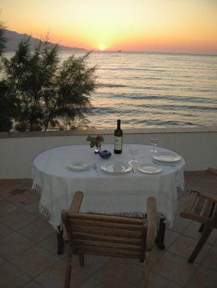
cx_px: 108
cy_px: 144
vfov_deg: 52.6
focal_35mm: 35
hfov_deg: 40.7
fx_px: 292
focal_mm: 5.8
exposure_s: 1/57
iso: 50
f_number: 3
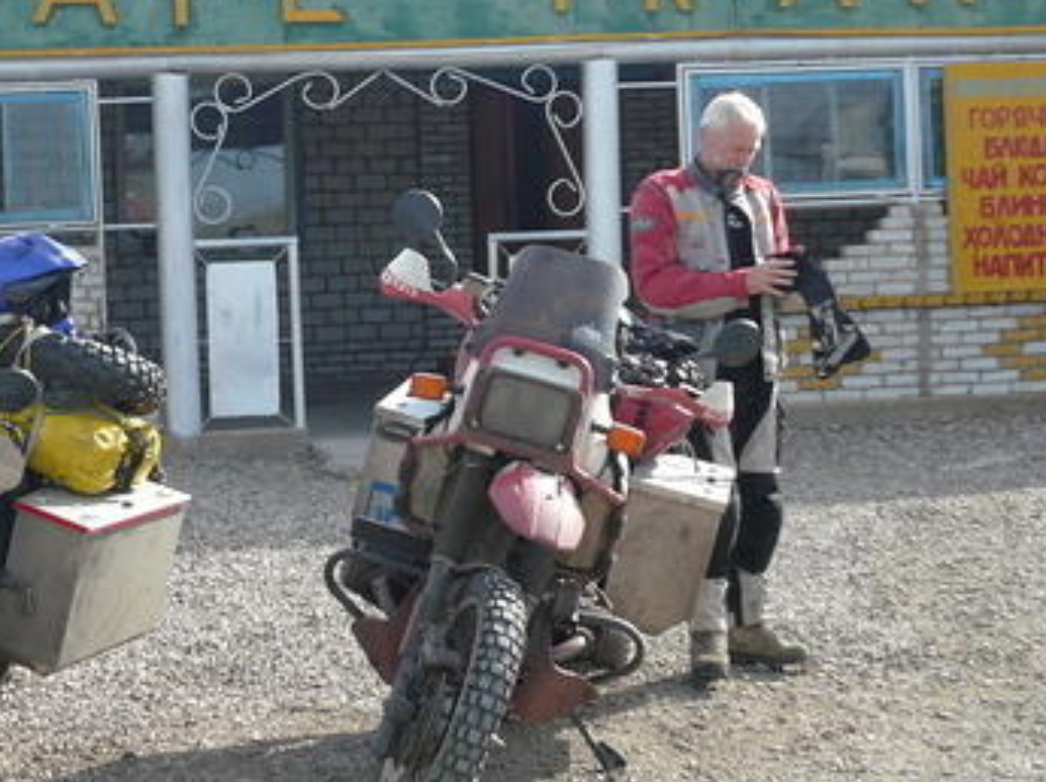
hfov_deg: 24.8
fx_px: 2354
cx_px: 288
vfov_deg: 18.8
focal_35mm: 78
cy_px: 273
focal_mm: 6.9
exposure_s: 1/640
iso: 100
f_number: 3.3
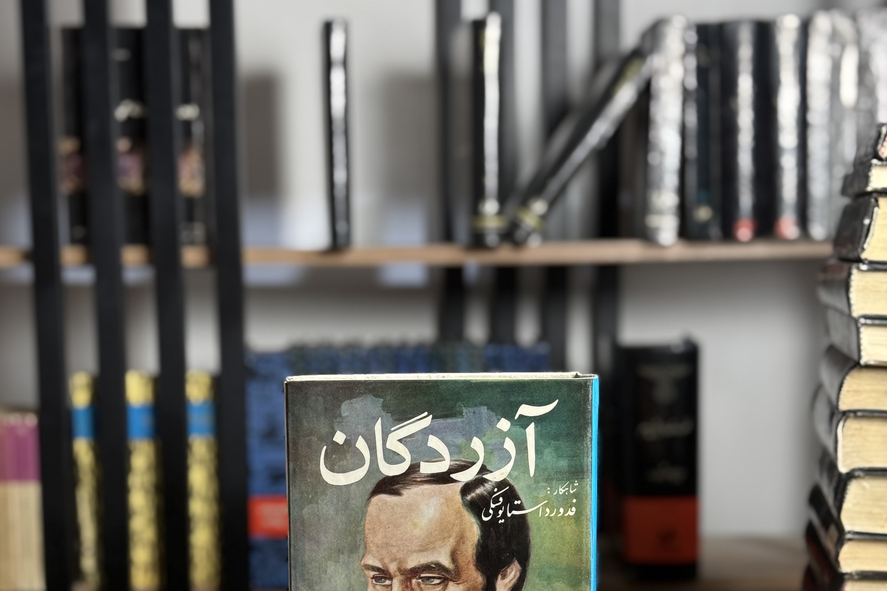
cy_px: 431
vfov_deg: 20.2
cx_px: 442
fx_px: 1651
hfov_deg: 30.1
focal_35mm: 67
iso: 80
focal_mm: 6.76
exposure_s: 1/50
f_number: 1.78
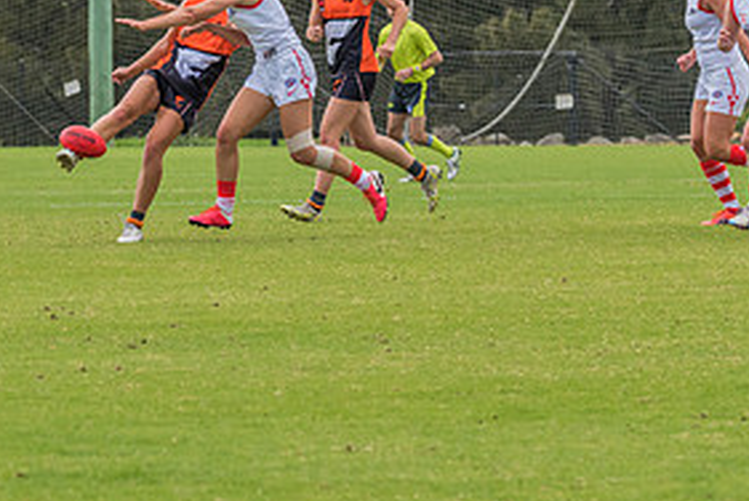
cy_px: 43
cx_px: 282
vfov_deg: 3.3
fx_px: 8706
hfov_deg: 4.9
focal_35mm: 418
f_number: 9
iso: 800
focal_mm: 190
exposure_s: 1/1600
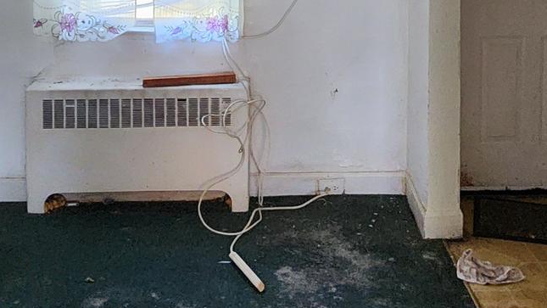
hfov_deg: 45.4
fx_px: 653
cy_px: -82
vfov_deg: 23.7
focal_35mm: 45
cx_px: 298
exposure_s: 1/30
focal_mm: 2.2
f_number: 2.2
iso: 400
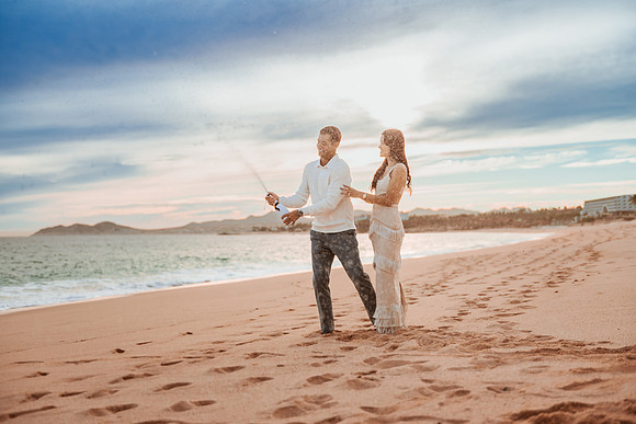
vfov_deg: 28.1
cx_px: 318
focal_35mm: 48
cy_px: 212
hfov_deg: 41.1
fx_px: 848
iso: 250
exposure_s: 1/2500
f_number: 2.8
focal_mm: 48
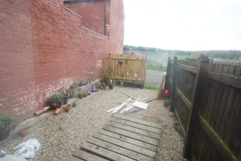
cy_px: 80
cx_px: 120
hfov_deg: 90.0
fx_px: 121
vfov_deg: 67.4
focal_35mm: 18
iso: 200
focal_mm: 12
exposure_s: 1/60
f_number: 4
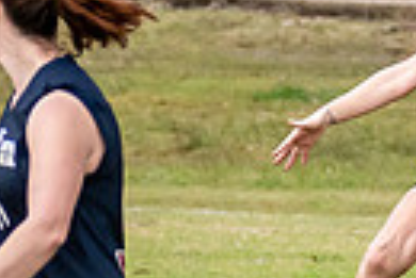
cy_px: 209
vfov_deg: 0.5
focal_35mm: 2887
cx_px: 536
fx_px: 33398
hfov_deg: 0.7
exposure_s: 1/1250
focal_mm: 260
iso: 1000
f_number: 7.1
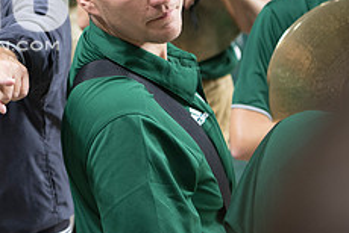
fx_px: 1369
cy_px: -8
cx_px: -46
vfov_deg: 9.7
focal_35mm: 141
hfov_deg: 14.2
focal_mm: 56
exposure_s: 1/160
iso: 2000
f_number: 3.5
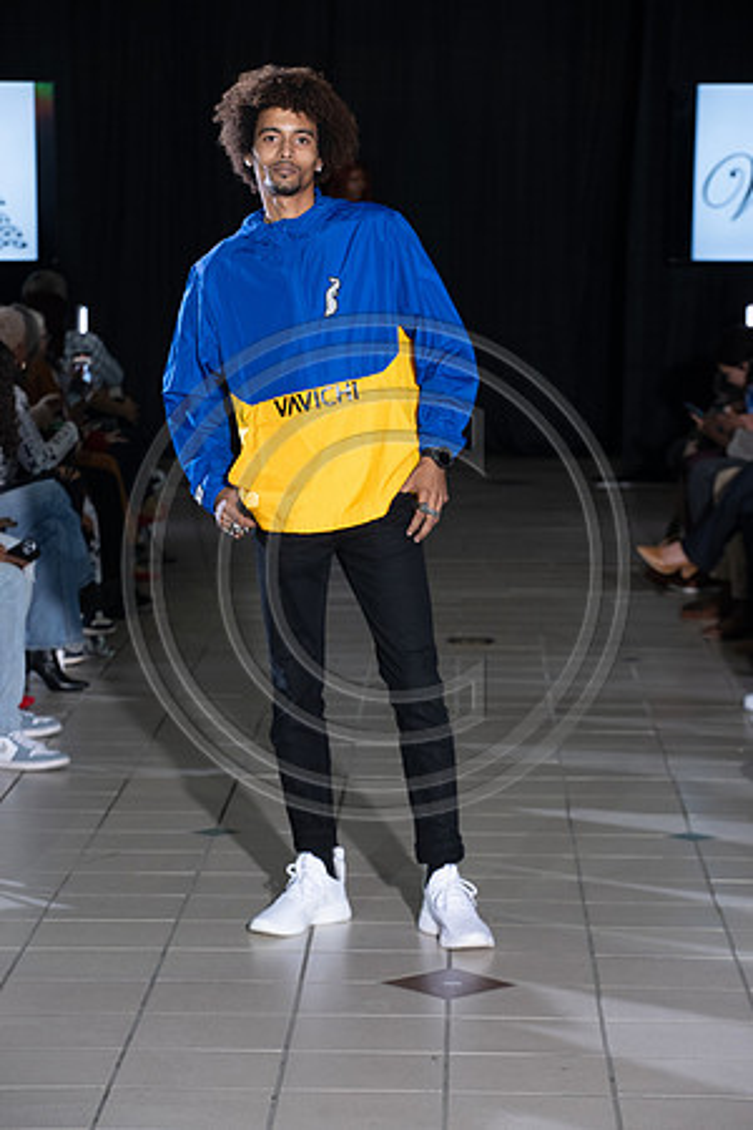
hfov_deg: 11.8
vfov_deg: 17.6
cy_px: 565
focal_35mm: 116
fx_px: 3639
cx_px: 376
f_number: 6.3
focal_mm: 116
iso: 1250
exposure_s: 1/160
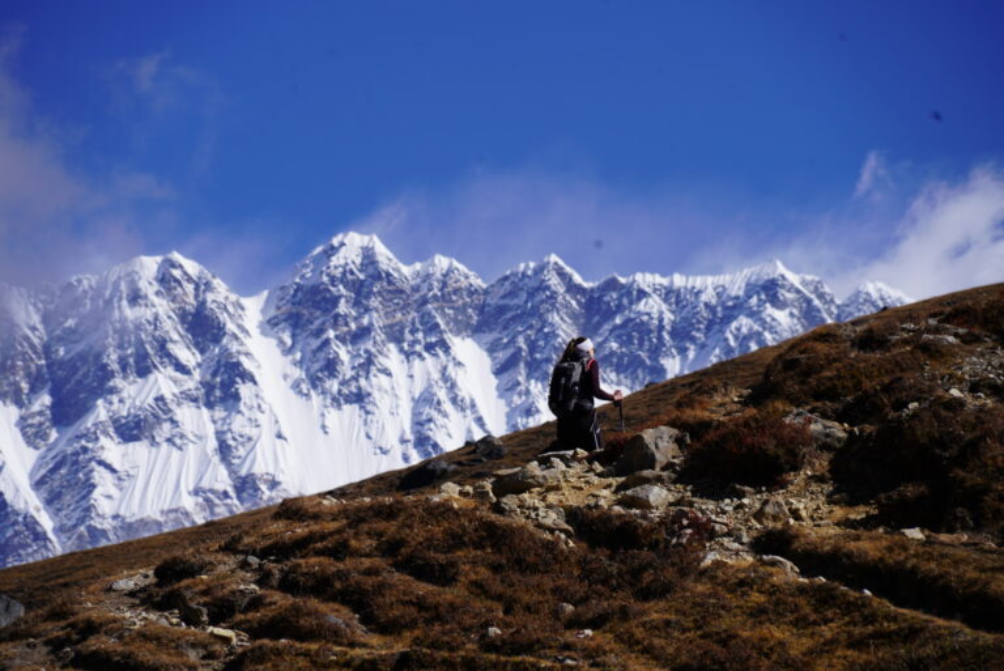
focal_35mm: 240
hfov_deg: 8.6
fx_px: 6697
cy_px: 336
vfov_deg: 5.7
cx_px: 502
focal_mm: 240
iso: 100
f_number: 9
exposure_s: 1/400
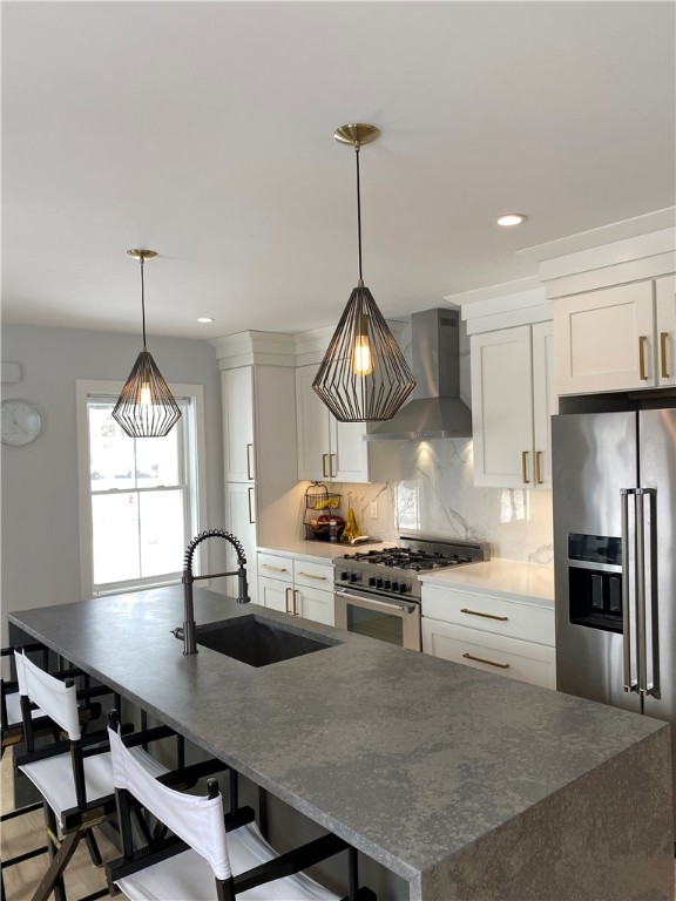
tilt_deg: -0.1
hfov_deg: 53.1
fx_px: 677
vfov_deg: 67.3
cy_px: 450
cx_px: 338
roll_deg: +1.7
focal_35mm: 26
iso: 40
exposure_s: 1/120
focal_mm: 4.25
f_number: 1.8
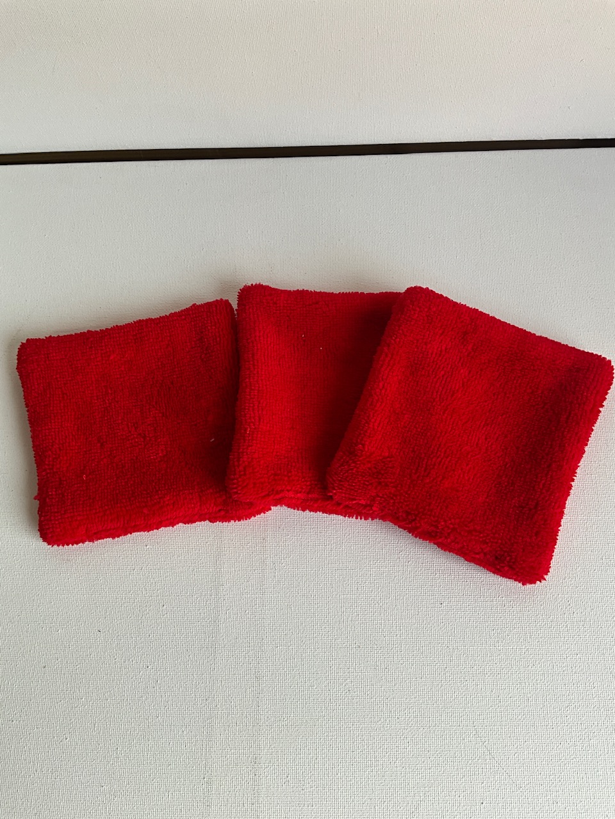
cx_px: 308
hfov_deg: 48.2
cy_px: 410
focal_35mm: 29
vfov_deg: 61.7
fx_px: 687
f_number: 1.8
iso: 20
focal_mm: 3
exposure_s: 1/116
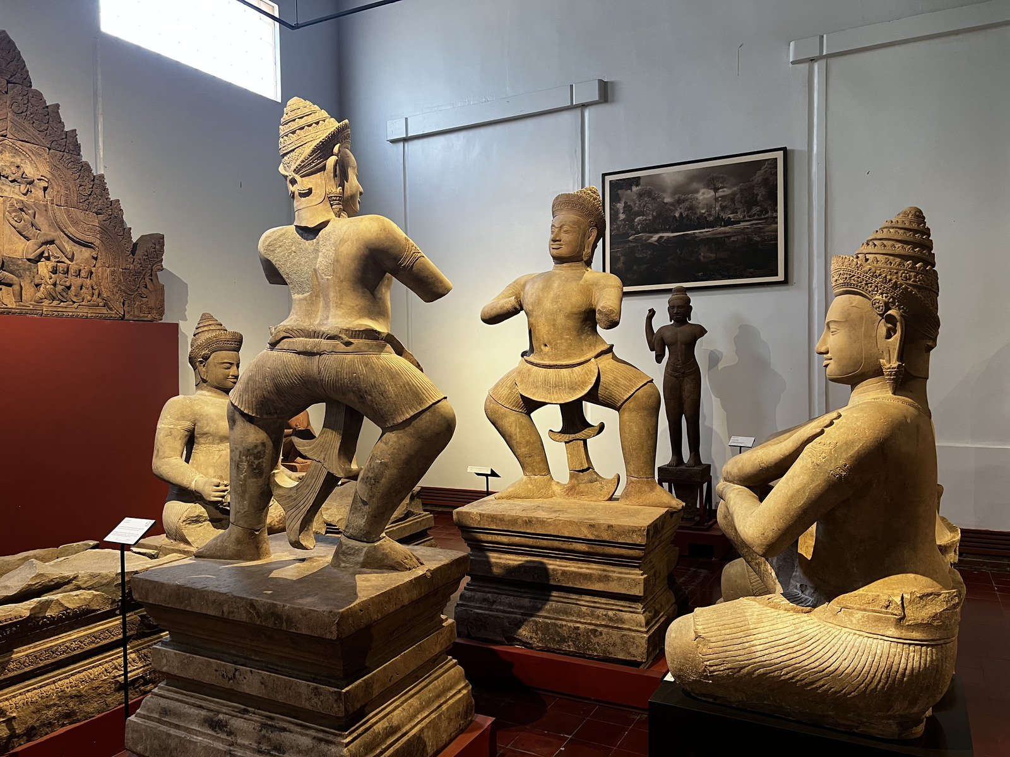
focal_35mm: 26
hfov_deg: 67.3
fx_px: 759
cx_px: 505
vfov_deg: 53.1
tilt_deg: -1.4
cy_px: 378
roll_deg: +1.0
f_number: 1.5
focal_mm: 5.7
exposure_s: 1/50
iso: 160
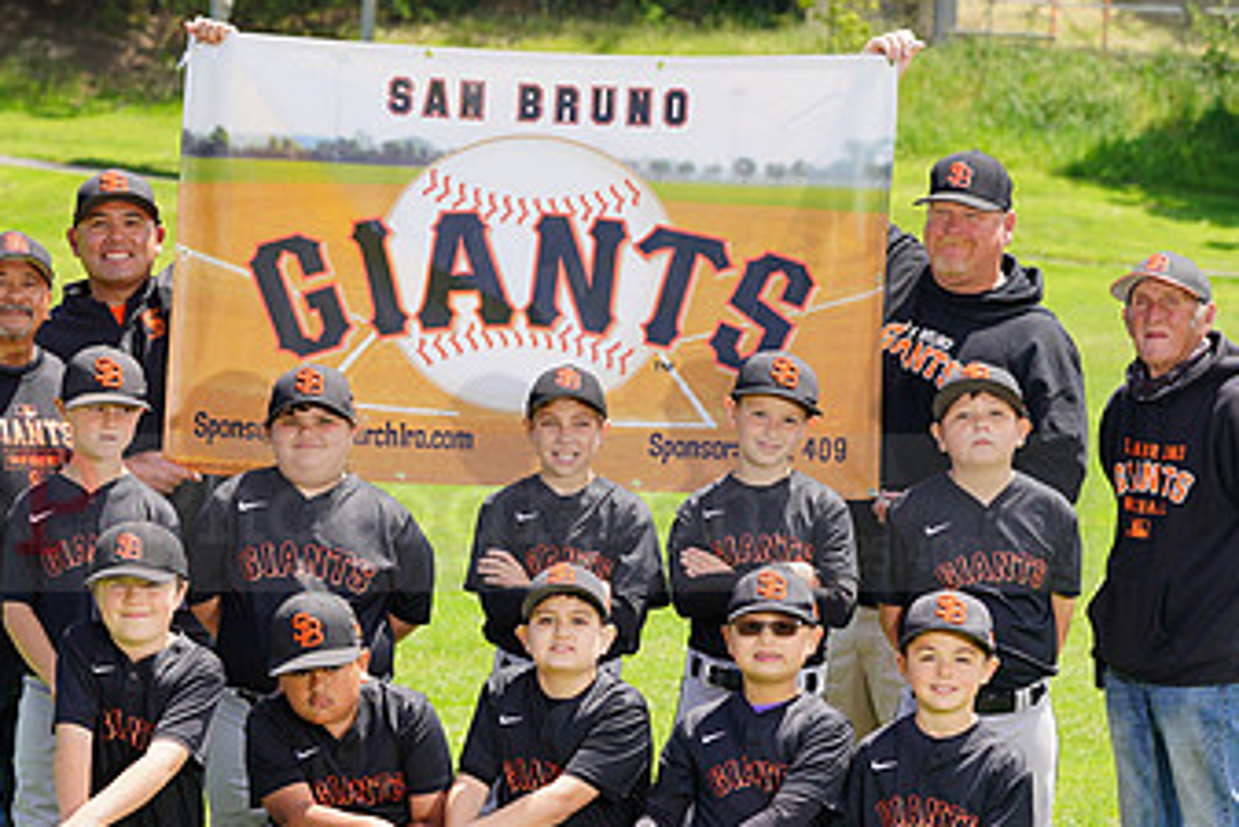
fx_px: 5922
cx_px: 382
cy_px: 483
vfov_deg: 8.0
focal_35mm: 172
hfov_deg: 11.9
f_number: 6.3
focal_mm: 100
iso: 100
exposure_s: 1/250
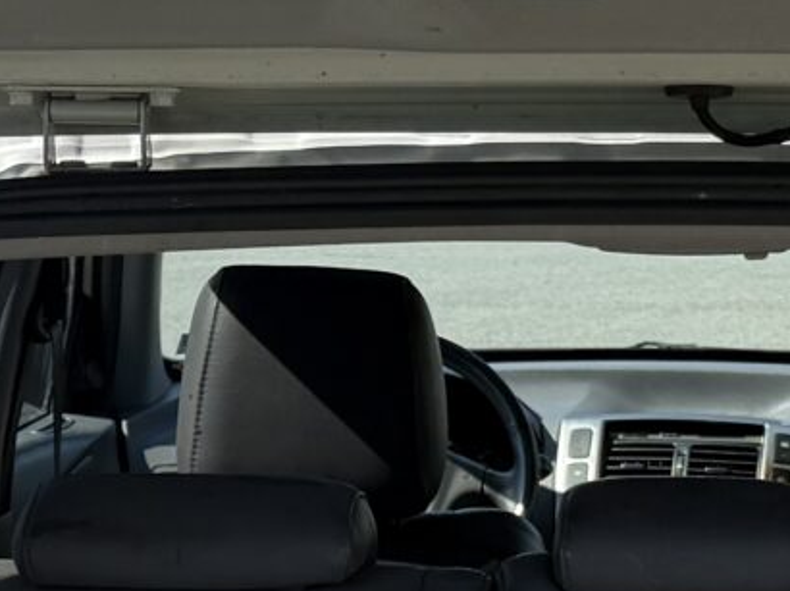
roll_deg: -0.9
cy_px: 826
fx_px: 3421
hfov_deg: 13.1
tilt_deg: -10.6
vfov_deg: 9.7
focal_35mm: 150
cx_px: 609
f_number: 1.78
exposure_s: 1/1812
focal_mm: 6.76
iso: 80
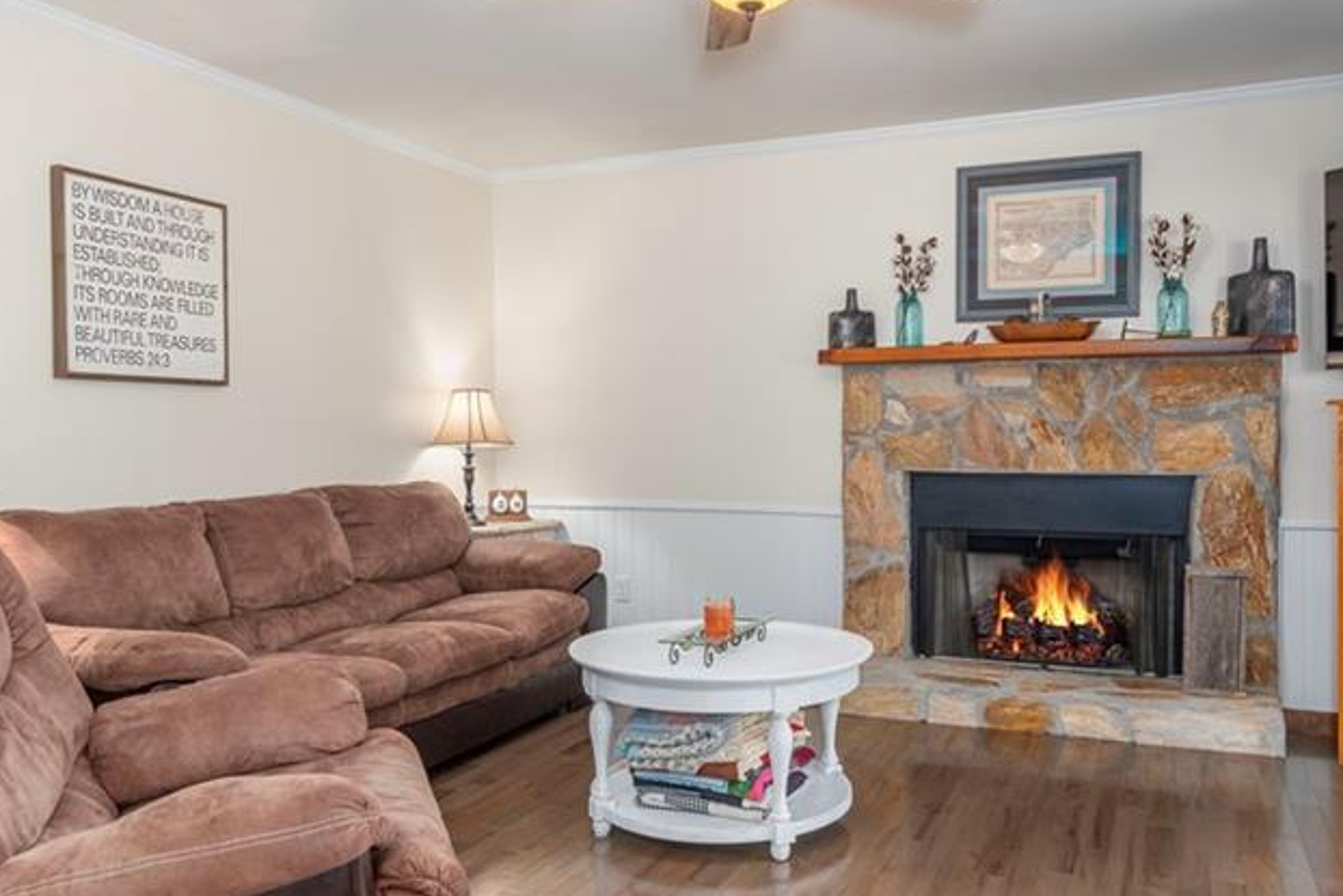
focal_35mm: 28
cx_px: 710
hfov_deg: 65.4
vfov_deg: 46.4
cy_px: 465
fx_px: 1045
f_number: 7.1
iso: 320
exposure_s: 1/50
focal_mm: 17
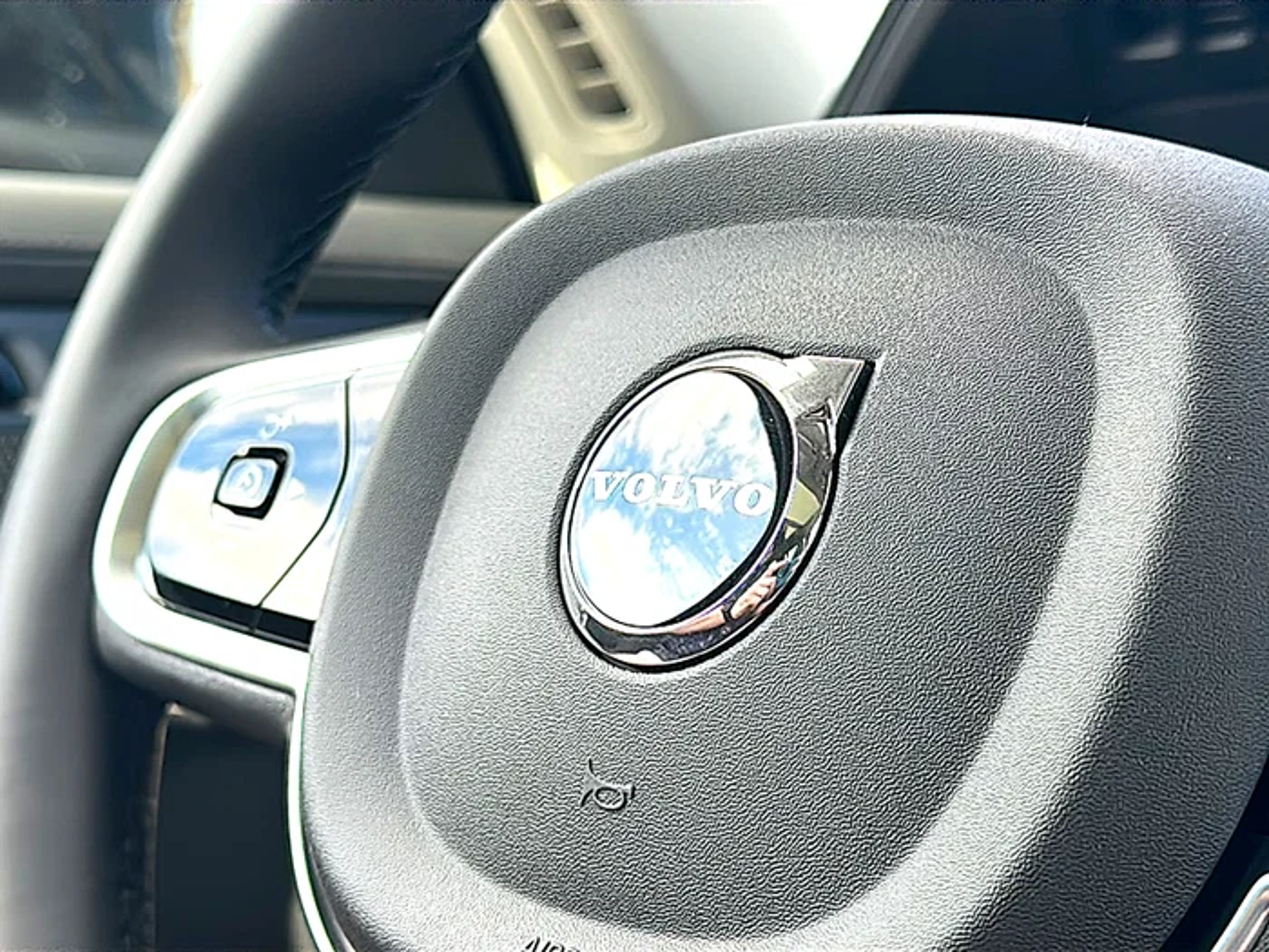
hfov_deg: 40.4
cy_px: 476
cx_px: 634
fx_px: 1723
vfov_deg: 30.9
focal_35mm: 47
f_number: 1.78
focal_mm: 6.86
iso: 100
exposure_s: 1/455
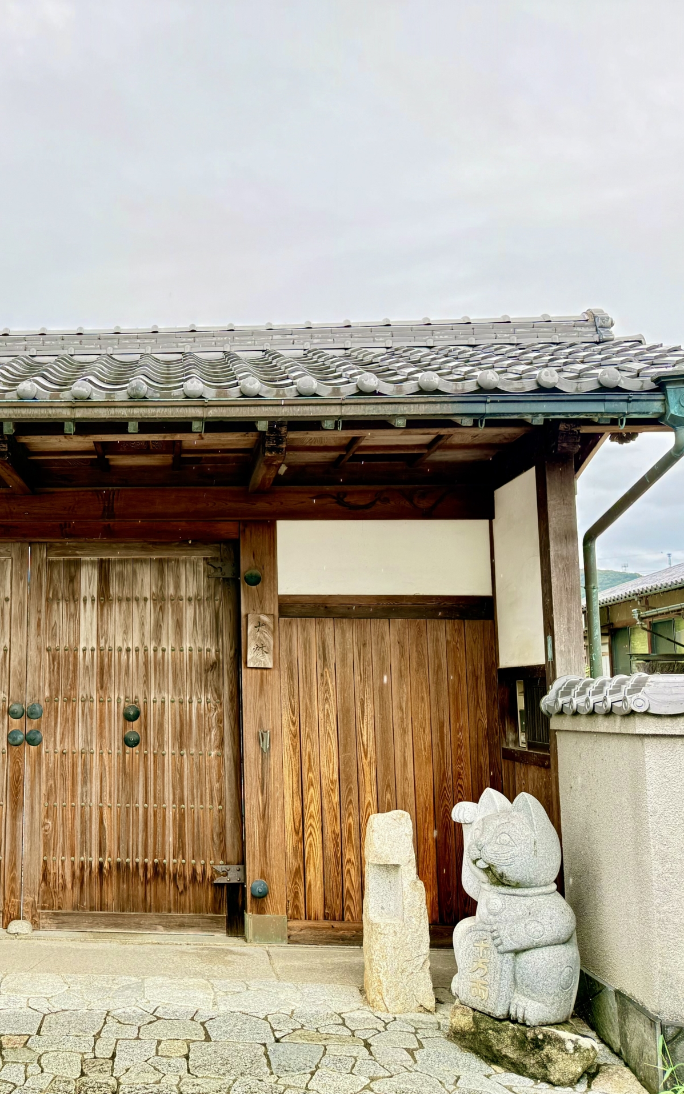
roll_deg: -0.3
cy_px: 547
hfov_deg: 35.3
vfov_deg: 56.7
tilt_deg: +8.8
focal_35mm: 34
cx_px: 82
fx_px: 1014
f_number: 1.78
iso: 160
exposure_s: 1/232
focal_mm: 6.76
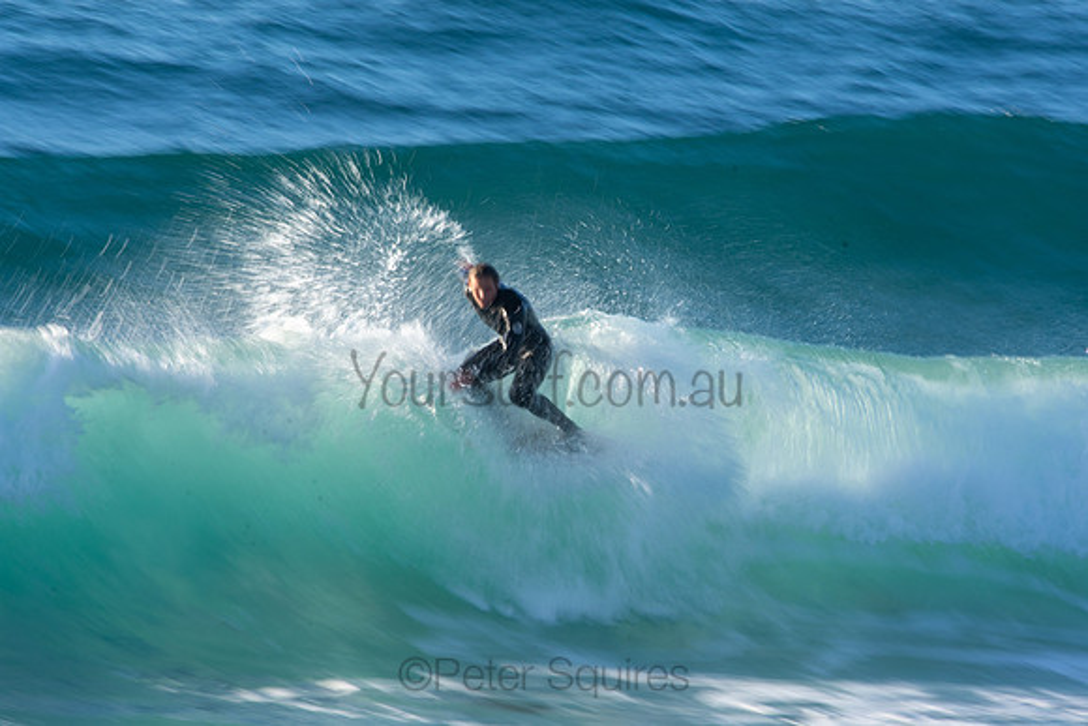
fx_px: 22671
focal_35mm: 750
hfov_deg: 2.7
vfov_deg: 1.8
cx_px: 544
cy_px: 363
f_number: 20
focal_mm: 500
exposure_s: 1/25
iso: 100
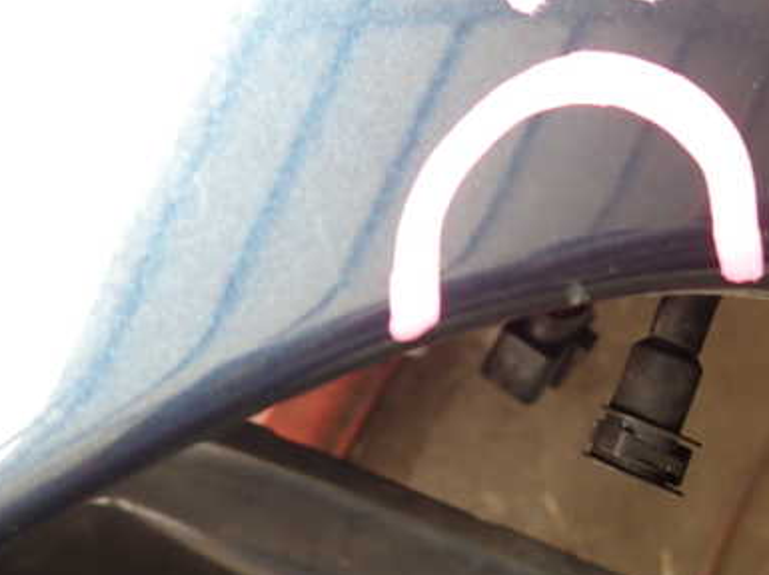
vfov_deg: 36.8
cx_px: 489
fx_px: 866
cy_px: 286
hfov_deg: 47.4
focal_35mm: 39
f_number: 2
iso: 125
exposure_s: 1/60
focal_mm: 4.5
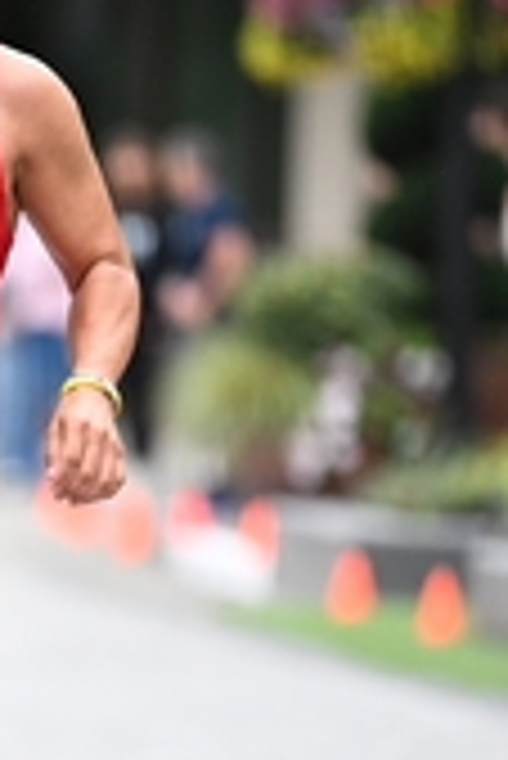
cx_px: -164
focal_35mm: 651
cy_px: 594
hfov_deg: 2.1
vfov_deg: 3.2
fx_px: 13750
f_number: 2.8
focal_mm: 200
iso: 1600
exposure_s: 1/800
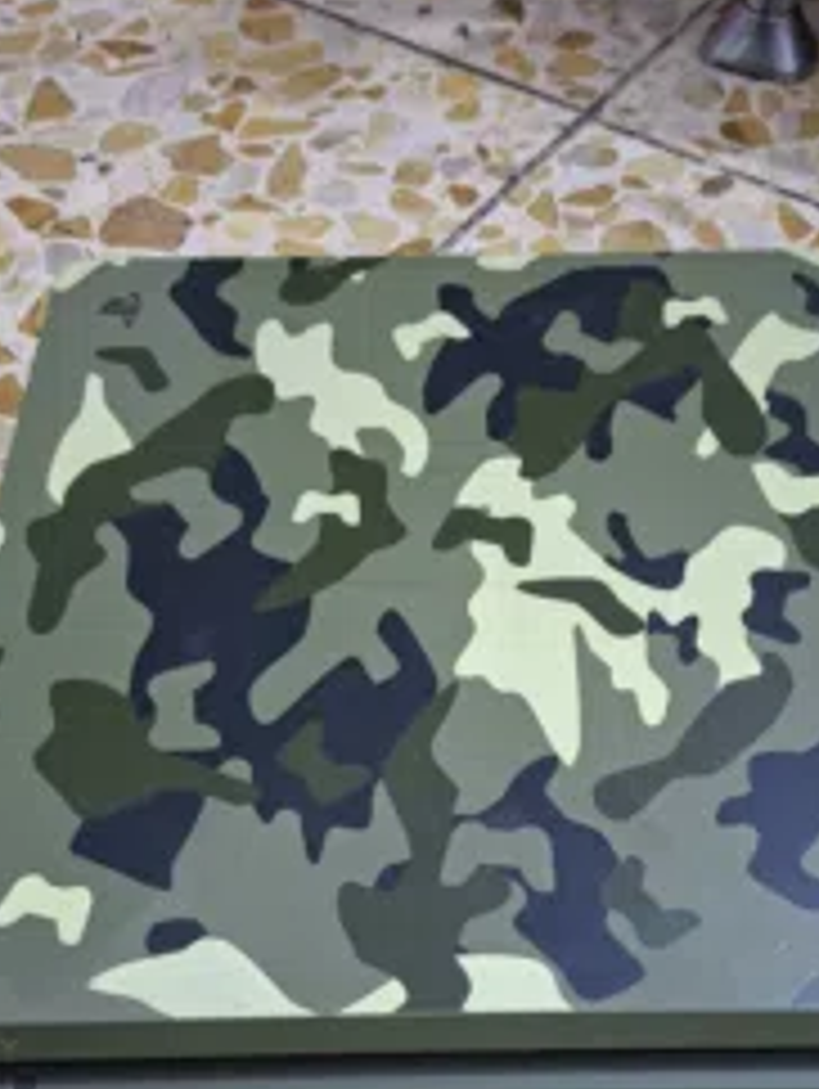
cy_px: 688
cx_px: 459
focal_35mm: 38
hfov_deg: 37.7
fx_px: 1197
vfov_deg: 48.4
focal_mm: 5.54
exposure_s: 1/33
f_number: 1.8
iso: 400
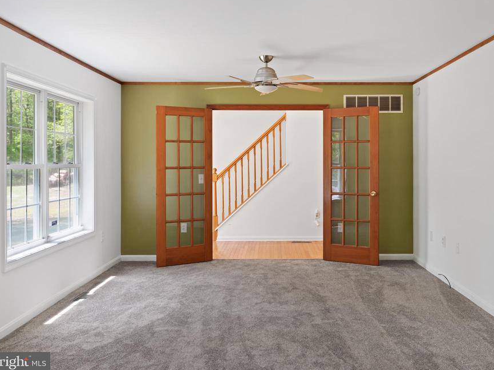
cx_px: 279
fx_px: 471
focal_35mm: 33
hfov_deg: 55.2
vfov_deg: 42.9
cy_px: 178
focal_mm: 29
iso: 400
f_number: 6.7
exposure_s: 1/10
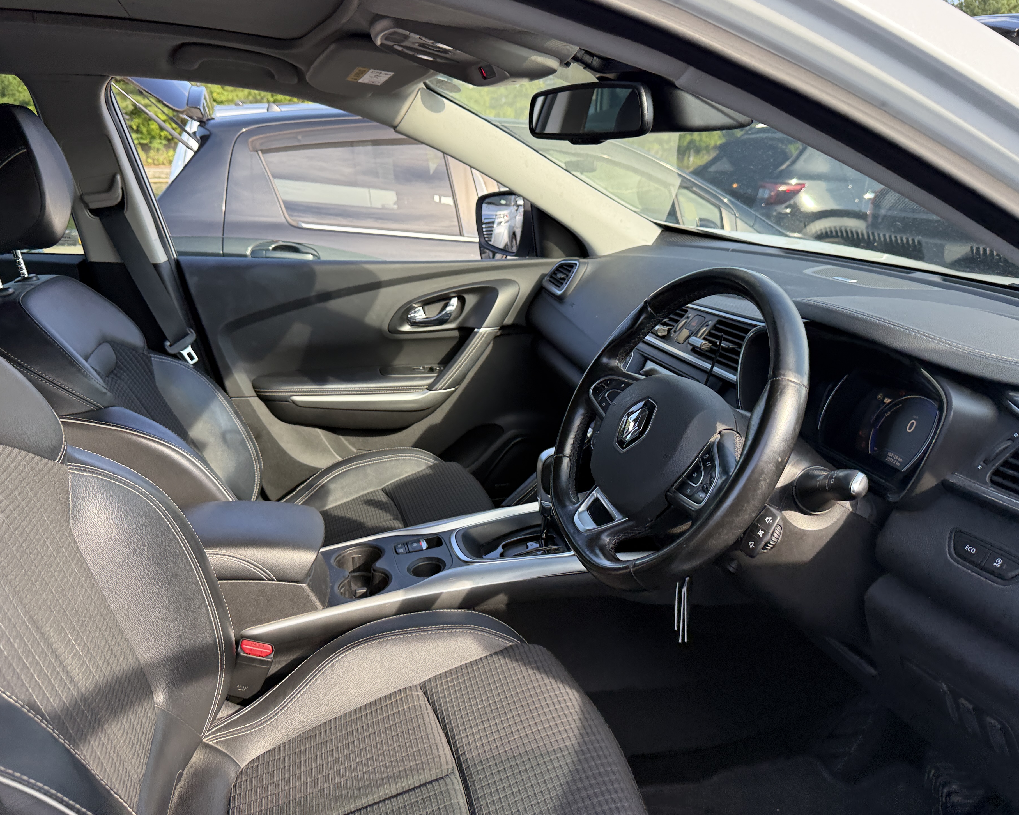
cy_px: 395
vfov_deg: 54.9
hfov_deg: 66.0
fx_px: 784
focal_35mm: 26
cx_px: 500
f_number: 1.78
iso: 100
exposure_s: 1/470
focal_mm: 6.76
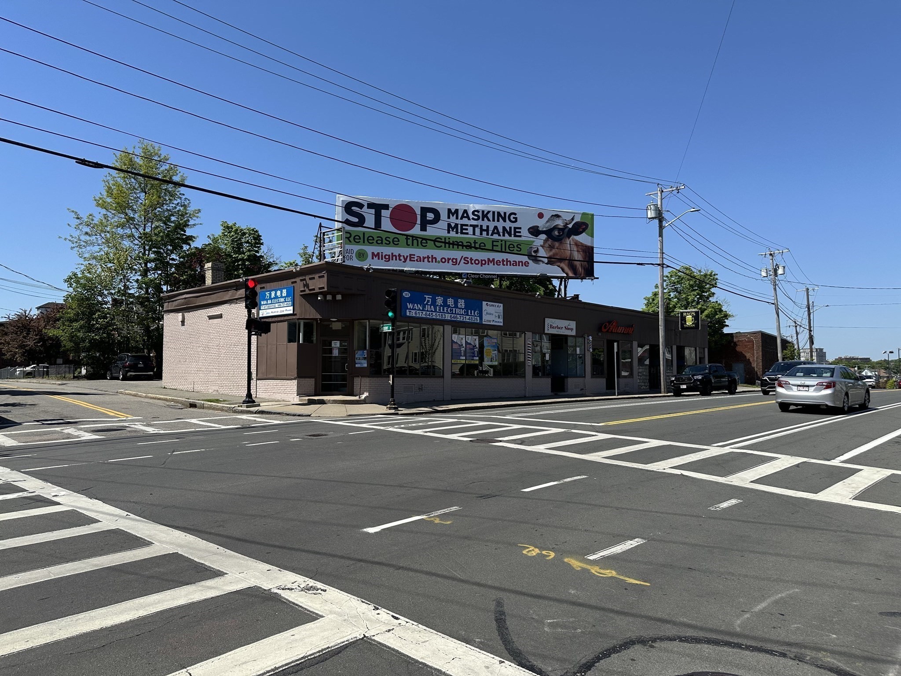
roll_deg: +0.4
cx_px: 450
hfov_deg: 71.6
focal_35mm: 24
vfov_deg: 56.8
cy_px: 338
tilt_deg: +5.3
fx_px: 625
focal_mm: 6.86
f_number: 1.78
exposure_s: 1/5000
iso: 80
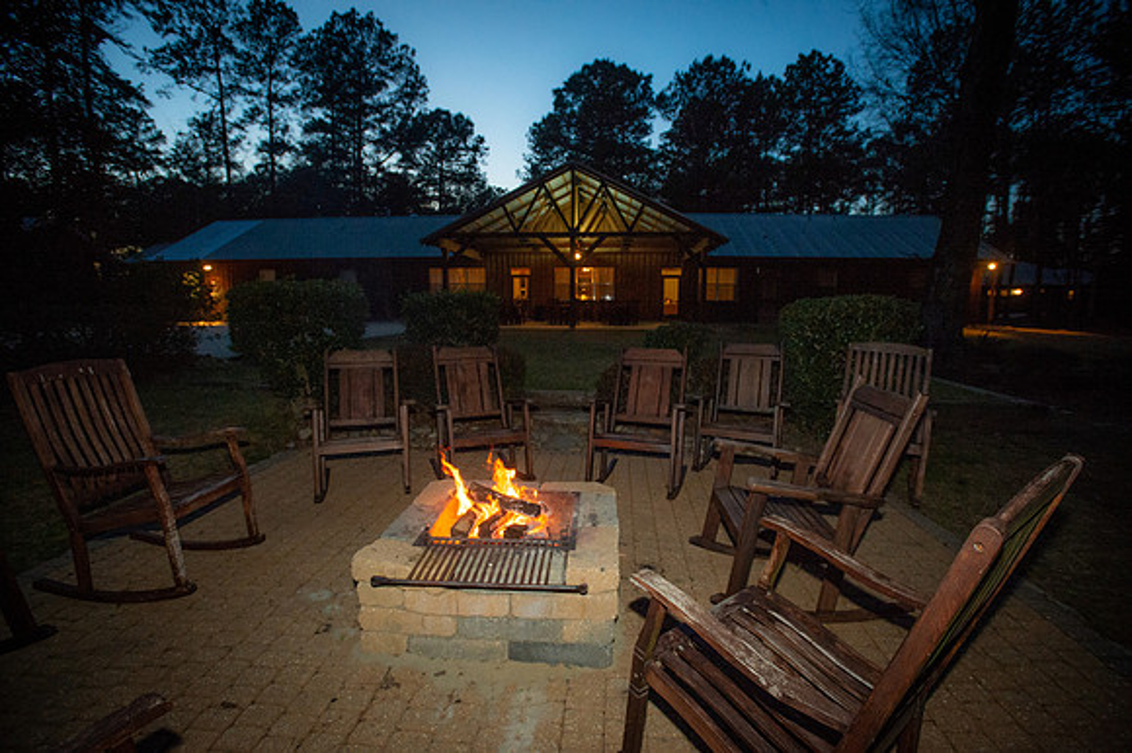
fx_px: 534
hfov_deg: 93.3
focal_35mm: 17
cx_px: 566
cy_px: 376
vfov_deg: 70.4
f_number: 4
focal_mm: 17
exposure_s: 1/200
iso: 4000
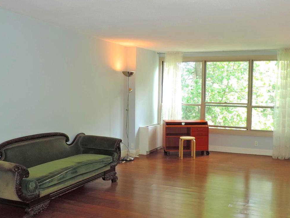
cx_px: 171
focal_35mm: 35
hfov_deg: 52.3
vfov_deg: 40.7
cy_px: 109
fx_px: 293
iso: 160
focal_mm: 4.3
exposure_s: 1/40
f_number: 3
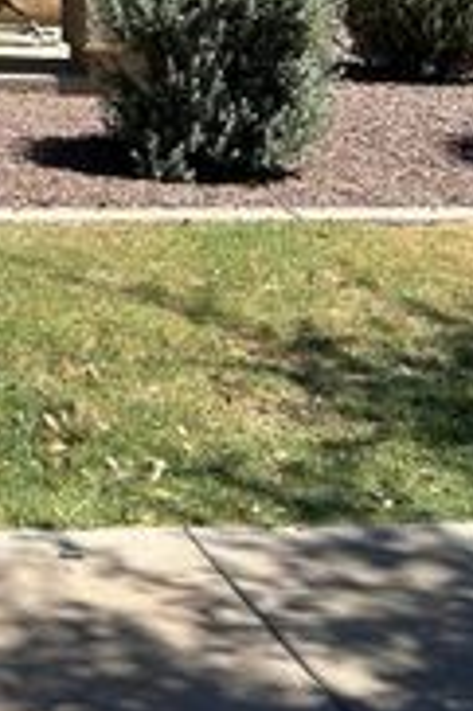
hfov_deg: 12.3
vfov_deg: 19.1
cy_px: -221
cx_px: -465
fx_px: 1955
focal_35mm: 99
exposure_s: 1/3165
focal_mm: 5.7
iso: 50
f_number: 1.5
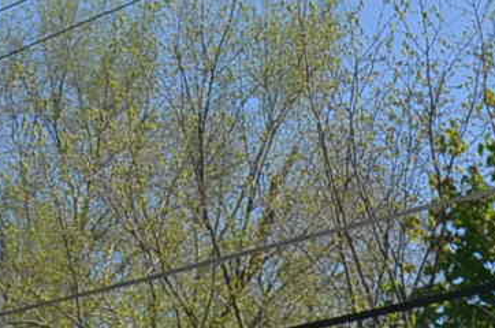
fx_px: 4488
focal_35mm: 327
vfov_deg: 4.1
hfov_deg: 6.3
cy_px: 875
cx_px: -108
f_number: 8
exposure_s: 1/250
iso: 200
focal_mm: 32
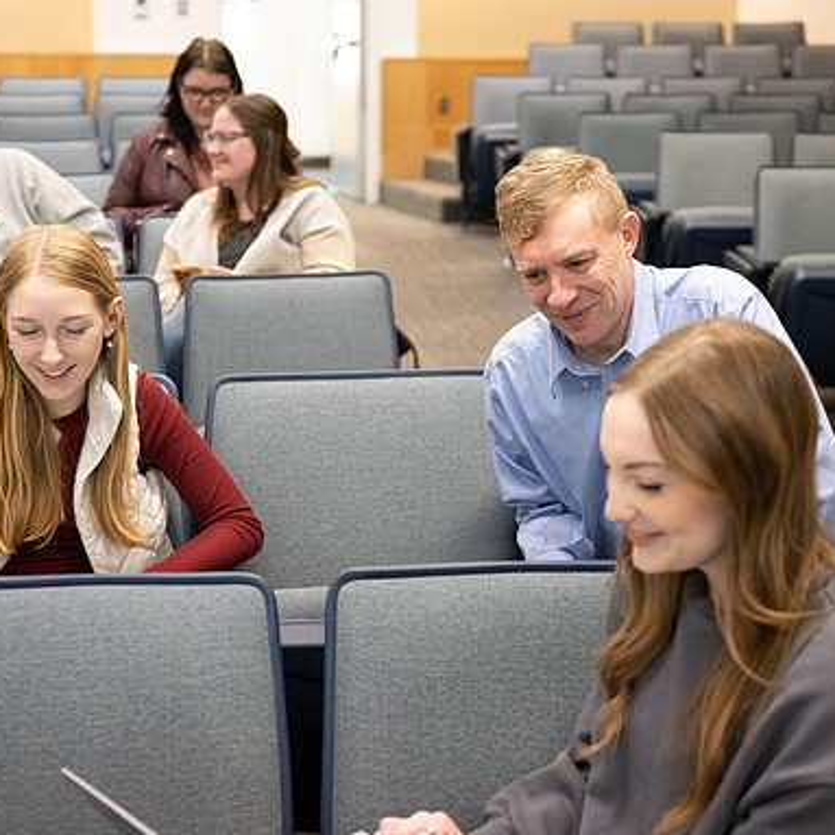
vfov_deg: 29.6
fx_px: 1583
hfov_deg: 29.5
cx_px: 377
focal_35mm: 58
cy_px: 420
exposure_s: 1/200
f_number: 2.8
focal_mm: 45
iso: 3200
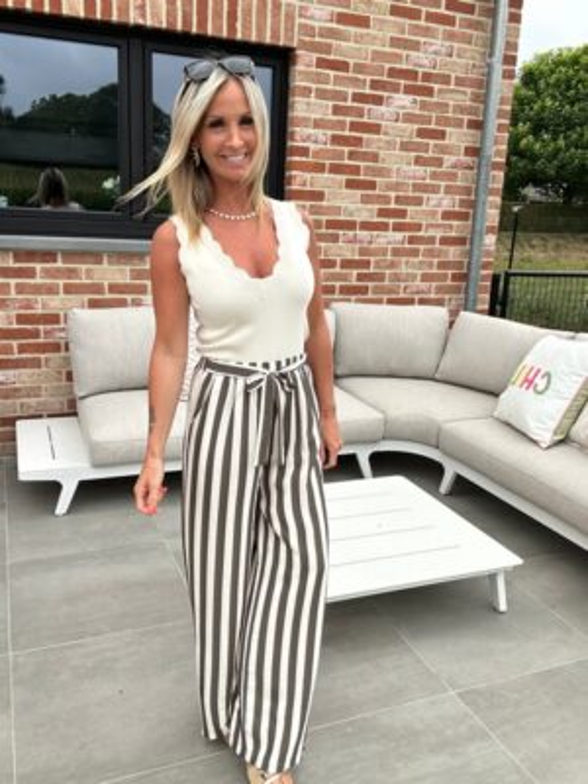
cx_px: 294
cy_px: 392
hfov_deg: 46.8
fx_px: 679
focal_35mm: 30
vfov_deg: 60.0
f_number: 1.9
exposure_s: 1/1058
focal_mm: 2.69
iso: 25
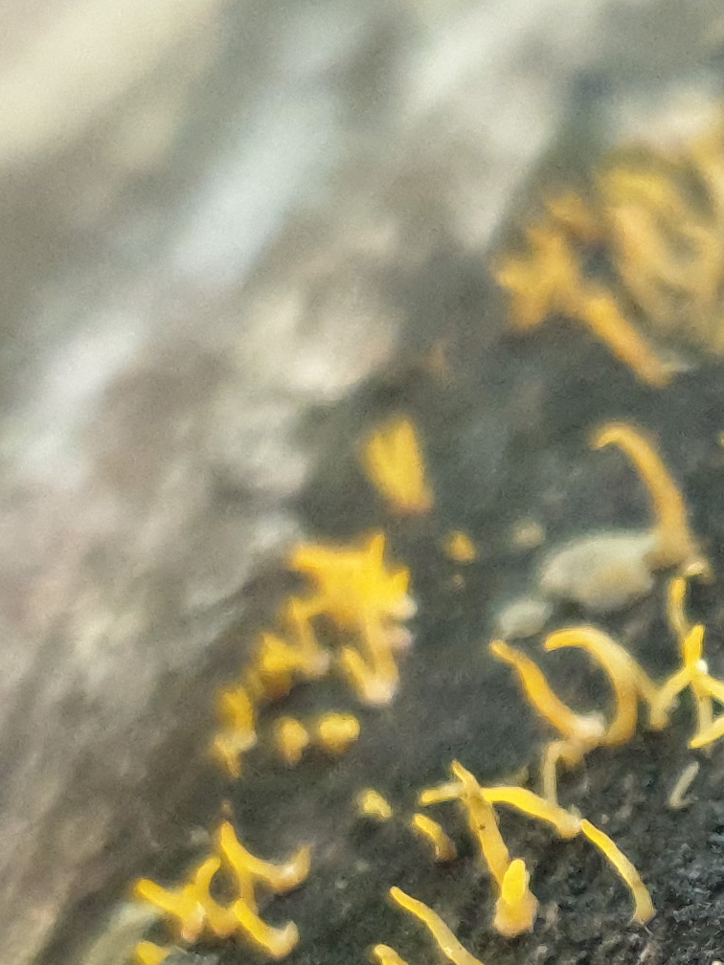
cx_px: 871
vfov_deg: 18.7
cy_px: 790
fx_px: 2900
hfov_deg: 13.8
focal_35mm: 104
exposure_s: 1/50
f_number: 1.5
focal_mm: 4.3
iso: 320
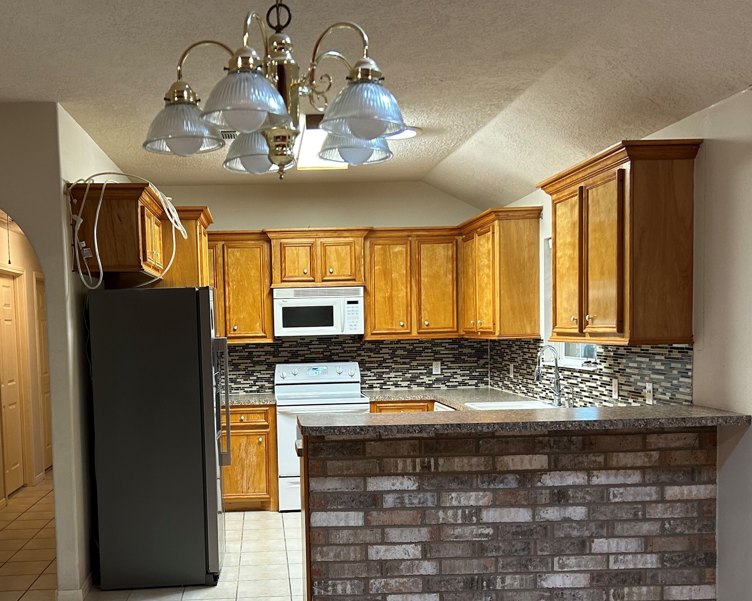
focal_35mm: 37
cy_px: 367
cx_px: 292
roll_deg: +0.7
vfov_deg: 39.9
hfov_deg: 48.7
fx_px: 823
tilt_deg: -3.7
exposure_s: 1/60
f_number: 1.5
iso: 125
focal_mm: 5.7
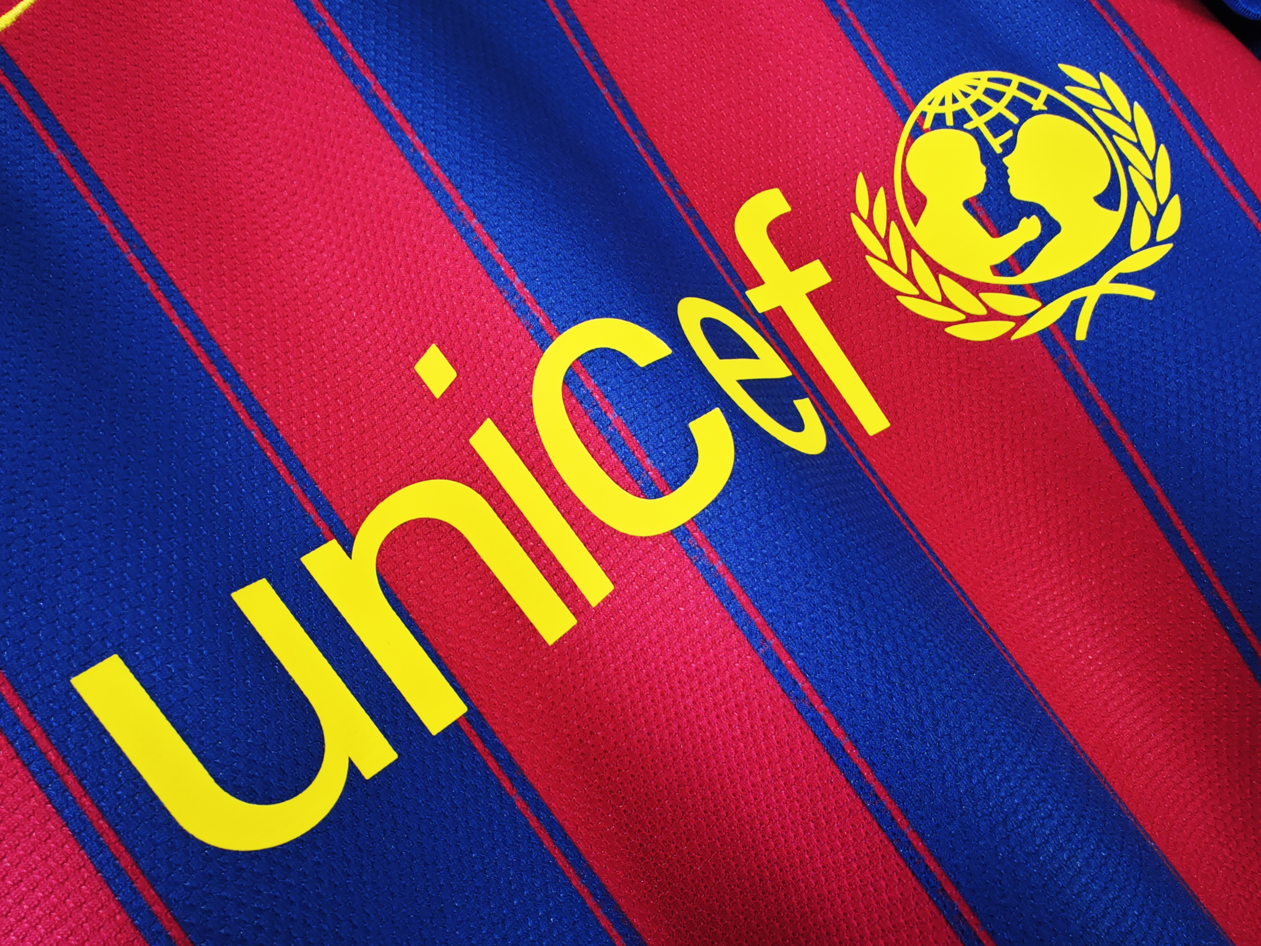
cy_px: 473
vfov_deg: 58.9
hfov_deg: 73.9
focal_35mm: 23
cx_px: 630
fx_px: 838
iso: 114
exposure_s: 1/50
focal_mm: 2.59
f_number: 2.2
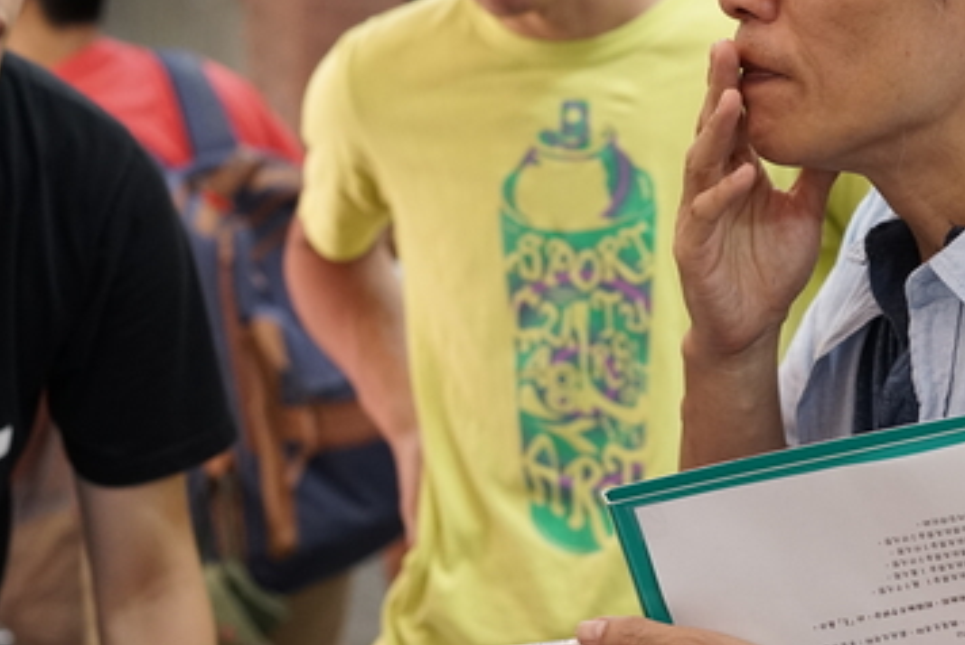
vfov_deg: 12.7
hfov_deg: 18.9
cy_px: 294
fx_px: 2897
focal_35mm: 108
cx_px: 623
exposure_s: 1/100
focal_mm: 55
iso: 1600
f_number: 3.5
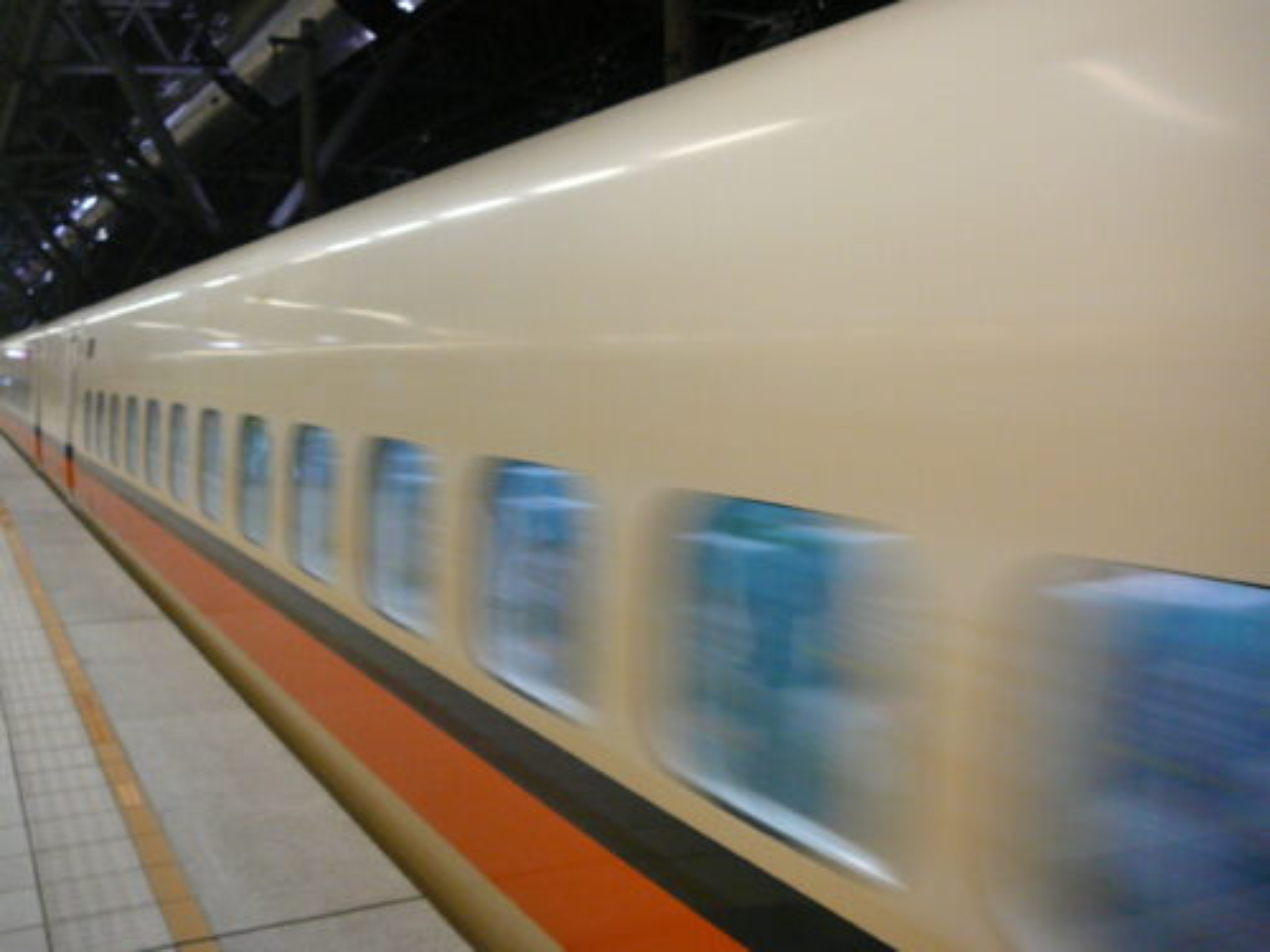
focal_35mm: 35
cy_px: 476
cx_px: 635
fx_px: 1284
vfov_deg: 40.7
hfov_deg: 52.6
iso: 200
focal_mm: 5.2
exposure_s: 1/20
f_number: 2.8
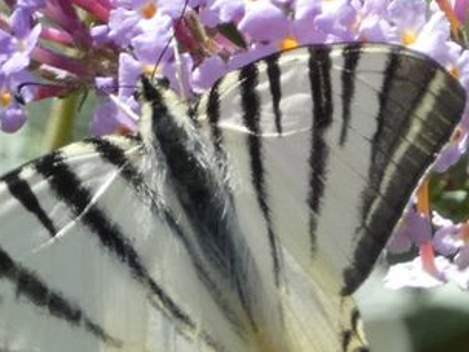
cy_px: 258
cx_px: 217
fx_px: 17261
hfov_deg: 1.6
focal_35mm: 1274
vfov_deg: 1.2
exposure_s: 1/100
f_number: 5.6
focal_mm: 81.4
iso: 100
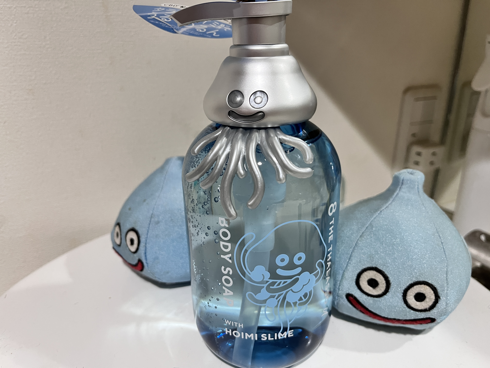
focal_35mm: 26
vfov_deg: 53.1
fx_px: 368
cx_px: 245
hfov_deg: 67.3
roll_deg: +0.8
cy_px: 184
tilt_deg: -21.9
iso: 200
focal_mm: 5.1
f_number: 1.6
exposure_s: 1/60
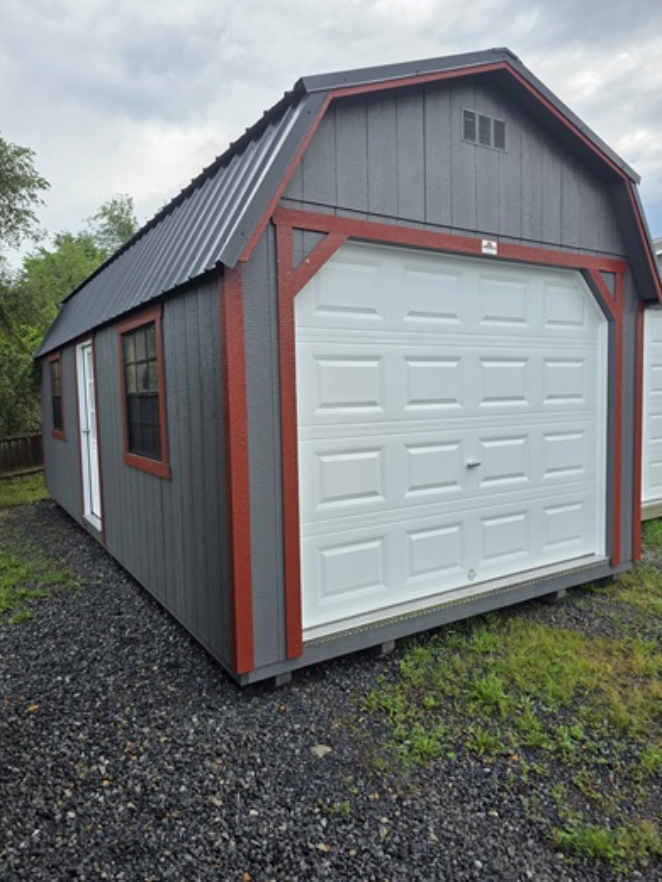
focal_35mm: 23
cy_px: 441
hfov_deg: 58.9
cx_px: 331
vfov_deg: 73.9
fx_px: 586
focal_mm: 6.3
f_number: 1.7
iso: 80
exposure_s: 1/3972
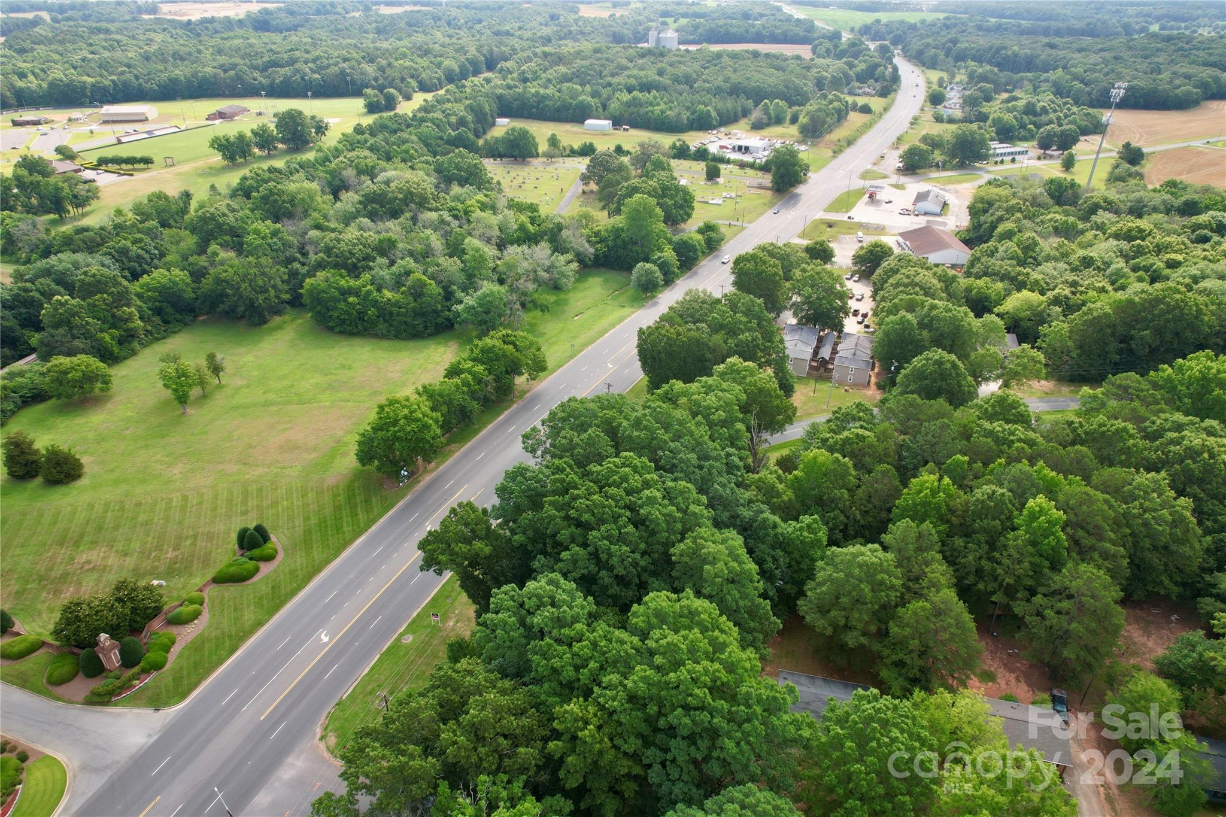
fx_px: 749
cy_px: 408
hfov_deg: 78.6
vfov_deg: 57.2
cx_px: 613
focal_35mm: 22
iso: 100
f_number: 2.8
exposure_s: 1/180
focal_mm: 8.38
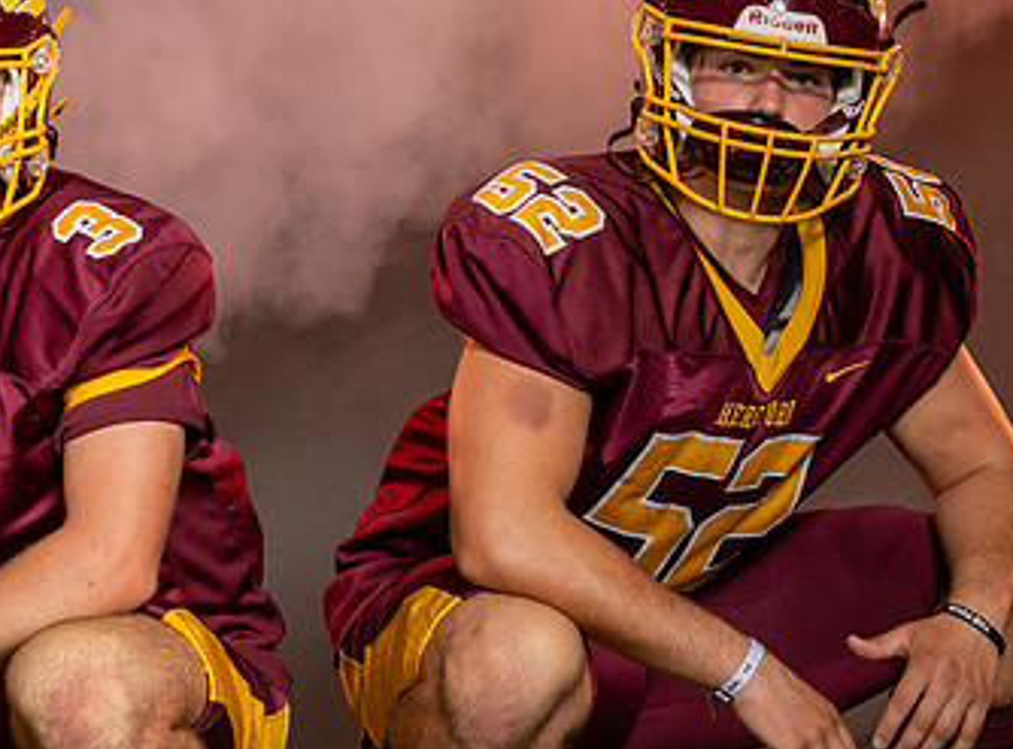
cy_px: 301
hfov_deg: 10.3
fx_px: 5620
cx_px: 457
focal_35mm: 193
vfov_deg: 7.6
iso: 80
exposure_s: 1/160
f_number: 5.6
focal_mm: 62
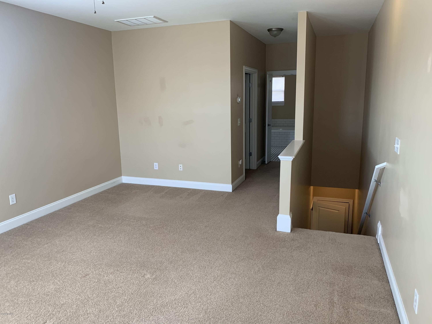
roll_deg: +1.9
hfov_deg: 67.3
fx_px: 324
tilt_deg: -9.6
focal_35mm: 26
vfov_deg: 53.1
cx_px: 216
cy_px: 162
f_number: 1.8
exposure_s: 1/121
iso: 80
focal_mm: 4.25
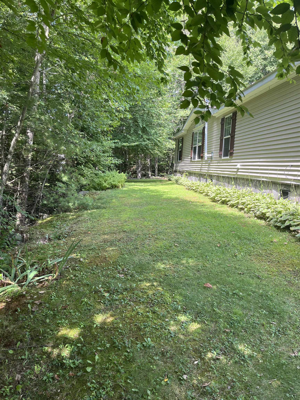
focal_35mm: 26
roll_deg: -2.0
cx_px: 150
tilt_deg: -7.0
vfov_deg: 67.3
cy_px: 200
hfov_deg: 53.1
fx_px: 300
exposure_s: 1/295
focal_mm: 5.1
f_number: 1.6
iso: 50
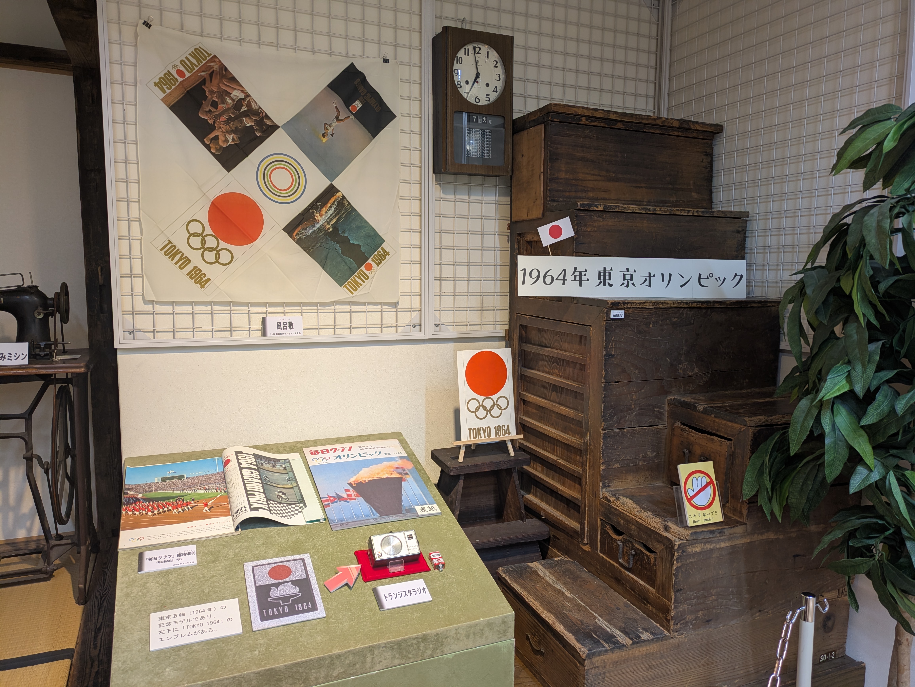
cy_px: 344
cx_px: 458
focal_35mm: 25
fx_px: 661
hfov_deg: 69.4
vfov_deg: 54.9
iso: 51
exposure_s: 1/30
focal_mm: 5.43
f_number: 1.89
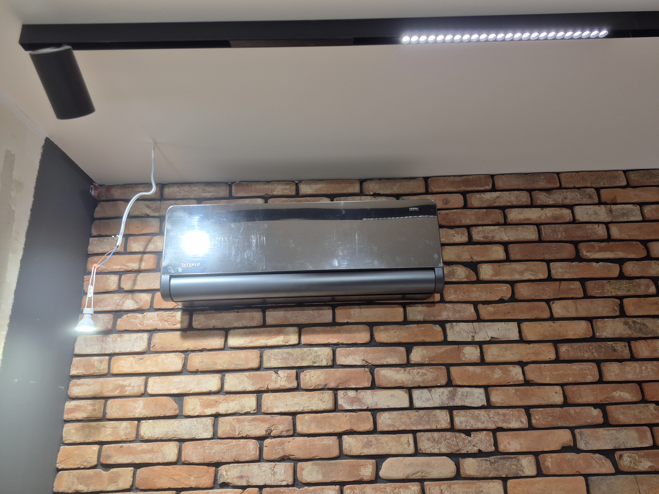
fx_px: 438
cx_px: 330
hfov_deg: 73.9
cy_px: 247
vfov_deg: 58.9
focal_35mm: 23
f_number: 1.8
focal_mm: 5.4
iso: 50
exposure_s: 1/64
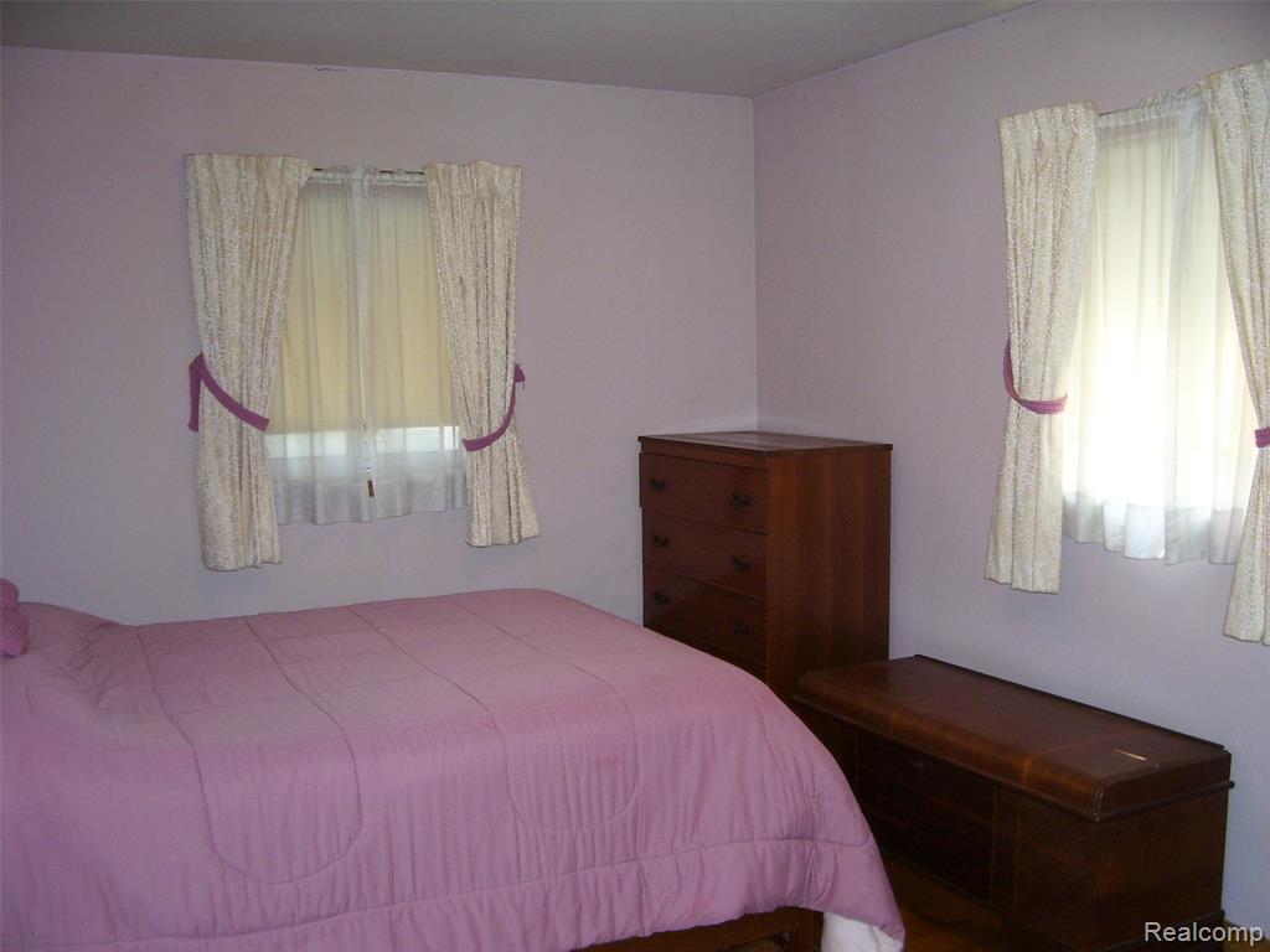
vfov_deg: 41.8
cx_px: 635
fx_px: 1247
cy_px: 476
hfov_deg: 54.0
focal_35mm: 34
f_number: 2.7
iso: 125
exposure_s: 1/60
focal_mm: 5.6
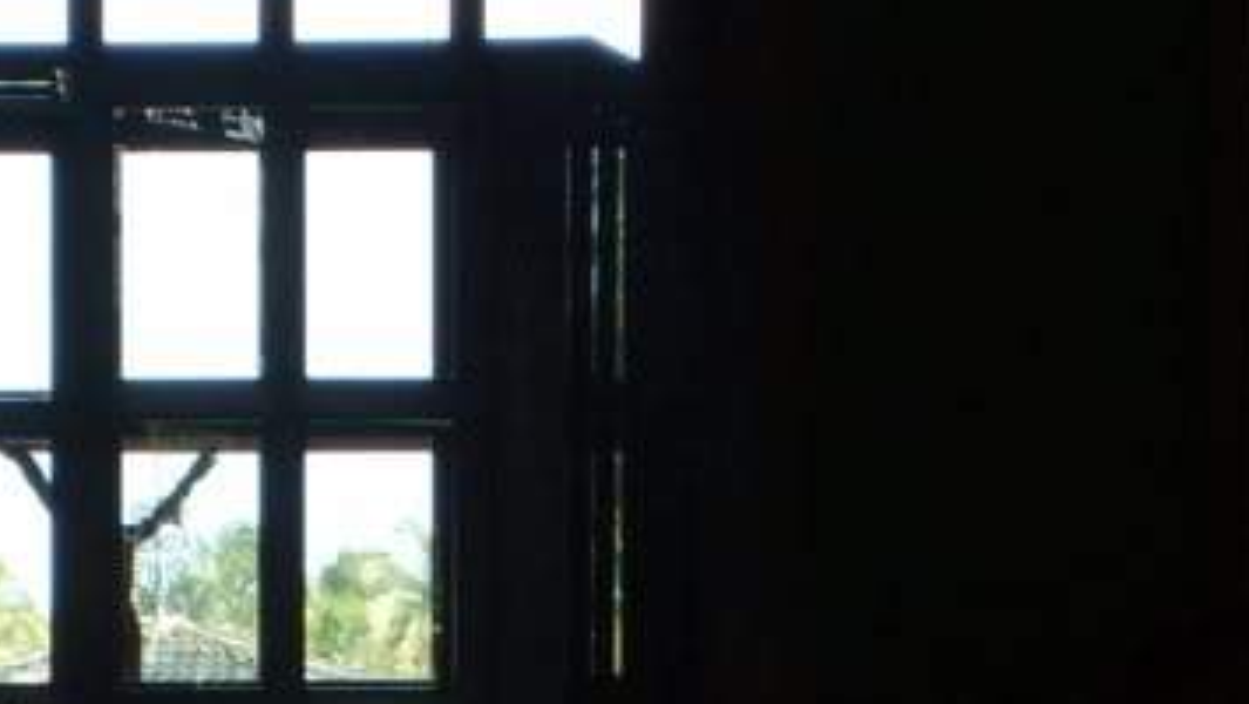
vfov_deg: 3.7
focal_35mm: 330
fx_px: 10933
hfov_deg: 6.5
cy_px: 1060
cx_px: -84
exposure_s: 1/60
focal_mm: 17.4
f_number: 4.9
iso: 50
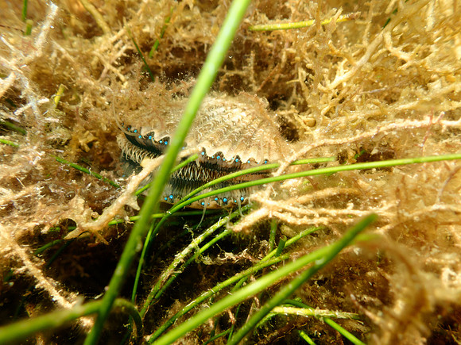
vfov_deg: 54.9
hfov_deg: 69.4
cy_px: 172
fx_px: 333
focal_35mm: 25
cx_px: 230
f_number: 2.8
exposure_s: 1/250
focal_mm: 4.5
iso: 100
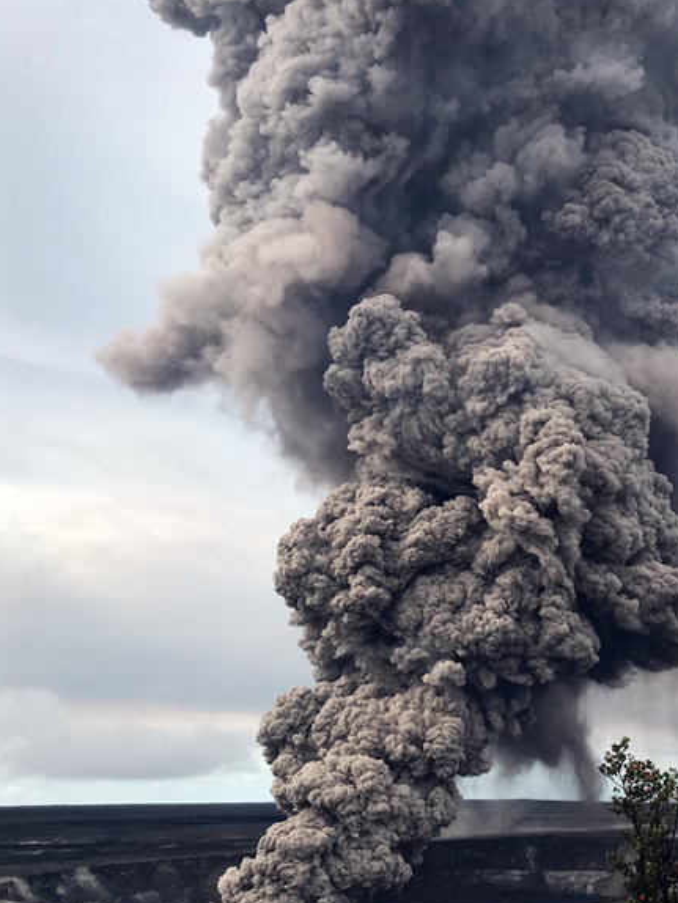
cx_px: 417
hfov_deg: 36.7
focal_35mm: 39
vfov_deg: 47.7
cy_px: 522
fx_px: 1018
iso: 20
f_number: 1.8
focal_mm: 3.99
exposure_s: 1/2283
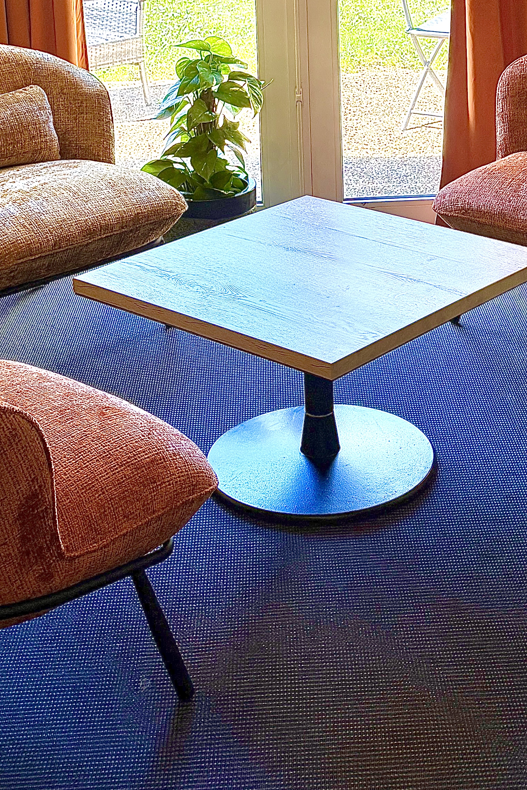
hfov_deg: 21.8
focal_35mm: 62
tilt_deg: -12.6
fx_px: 1362
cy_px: 84
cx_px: 365
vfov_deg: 31.0
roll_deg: +0.7
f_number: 1.78
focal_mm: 6.76
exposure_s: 1/197
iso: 200
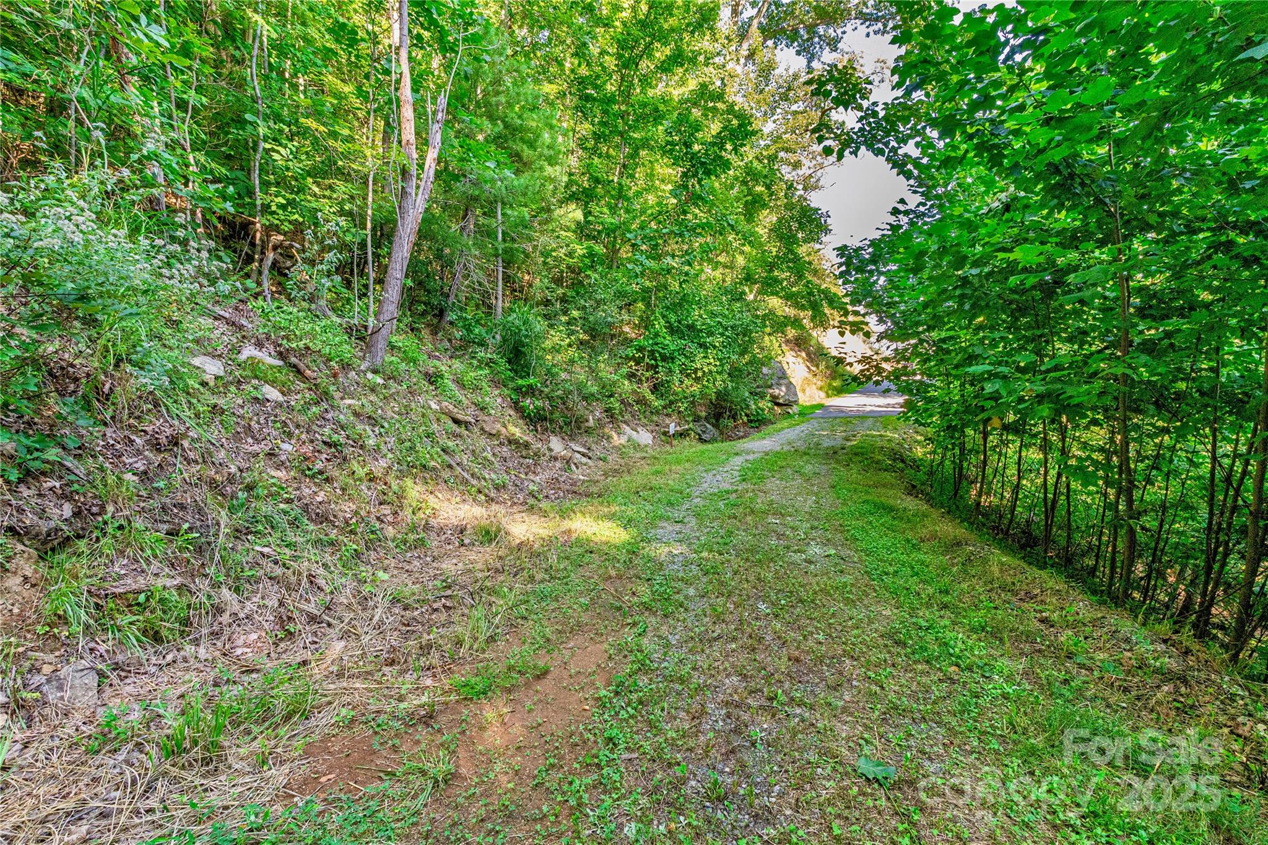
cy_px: 422
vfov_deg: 72.0
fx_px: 581
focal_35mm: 16
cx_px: 634
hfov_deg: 95.0
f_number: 7.1
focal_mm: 11
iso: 1600
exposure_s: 1/160
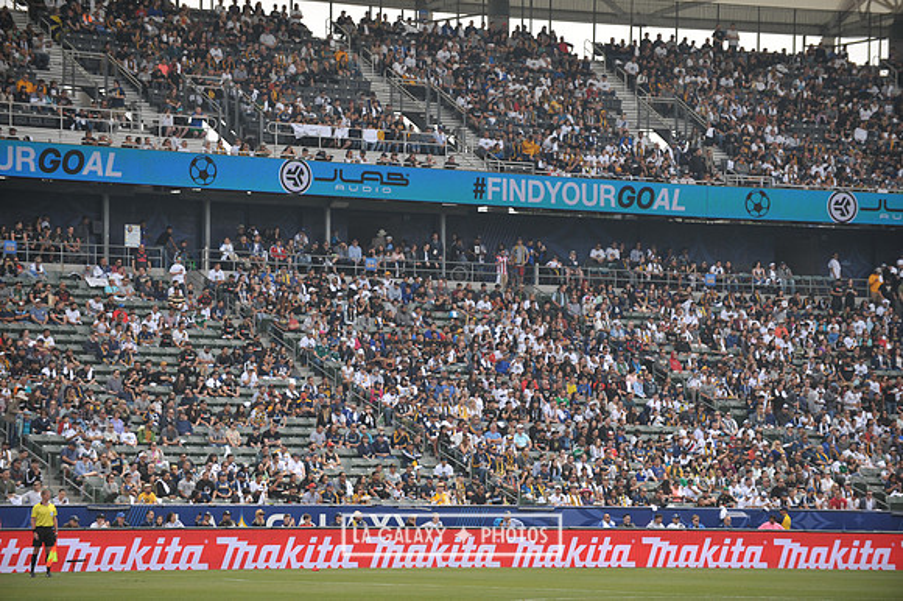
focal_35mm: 150
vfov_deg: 9.1
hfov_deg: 13.7
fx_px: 3760
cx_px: 452
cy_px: 300
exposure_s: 1/2500
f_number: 3.5
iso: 320
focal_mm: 150
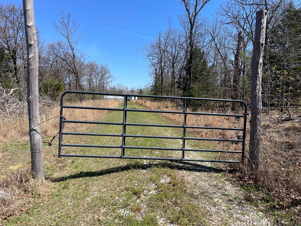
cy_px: 117
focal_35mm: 27
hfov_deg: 65.3
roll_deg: +0.5
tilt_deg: -3.5
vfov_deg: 51.3
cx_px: 150
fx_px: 235
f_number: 1.6
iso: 32
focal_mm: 4.2
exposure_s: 1/2564
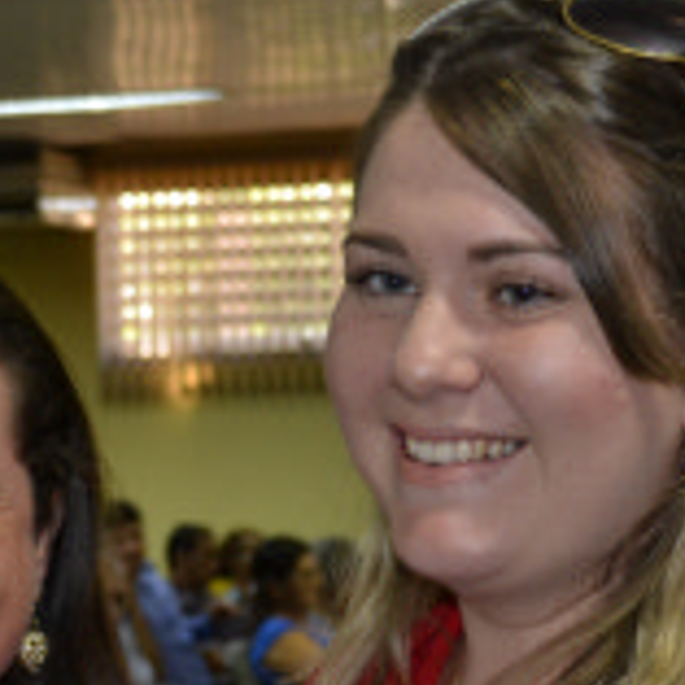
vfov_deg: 13.3
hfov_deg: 13.4
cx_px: 231
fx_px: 2910
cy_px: 626
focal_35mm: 130
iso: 1000
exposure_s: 1/60
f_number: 4.8
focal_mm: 32
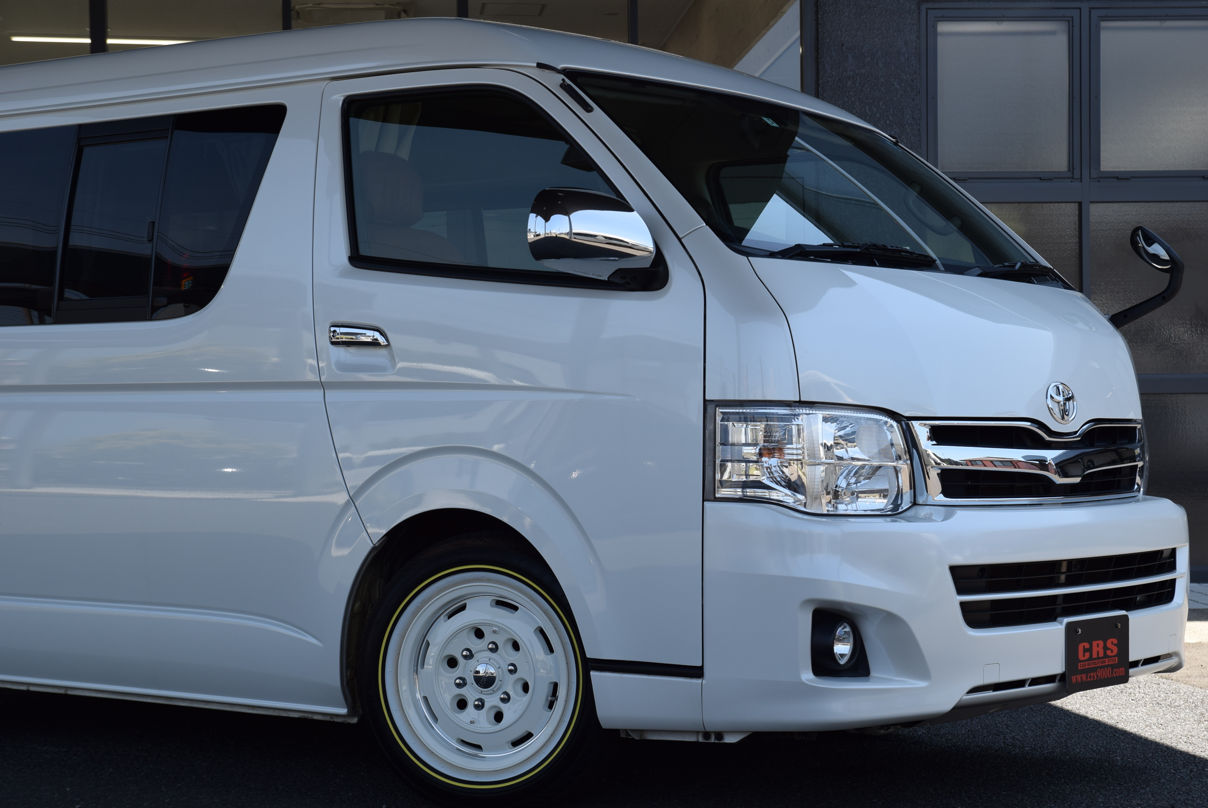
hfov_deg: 29.8
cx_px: 604
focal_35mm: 68
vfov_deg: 20.2
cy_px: 404
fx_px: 2267
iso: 200
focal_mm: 45
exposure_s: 1/320
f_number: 9
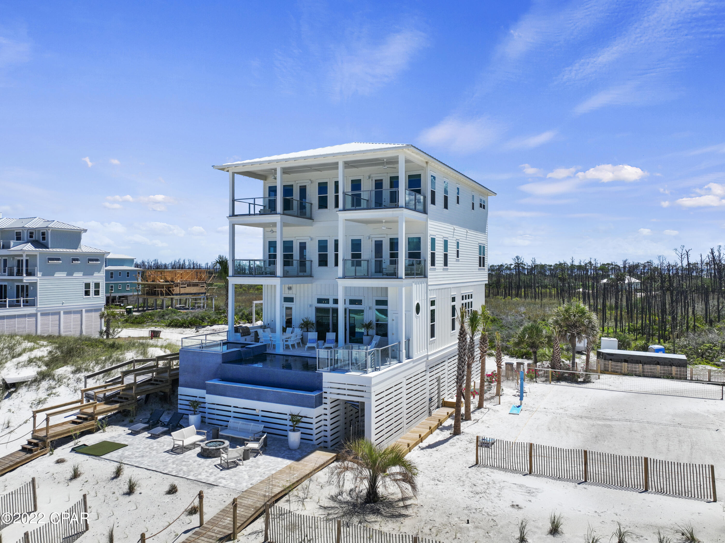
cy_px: 272
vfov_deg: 56.8
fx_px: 502
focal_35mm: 24
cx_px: 362
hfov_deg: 71.6
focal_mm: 12.29
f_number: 2.8
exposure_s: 1/800
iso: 100
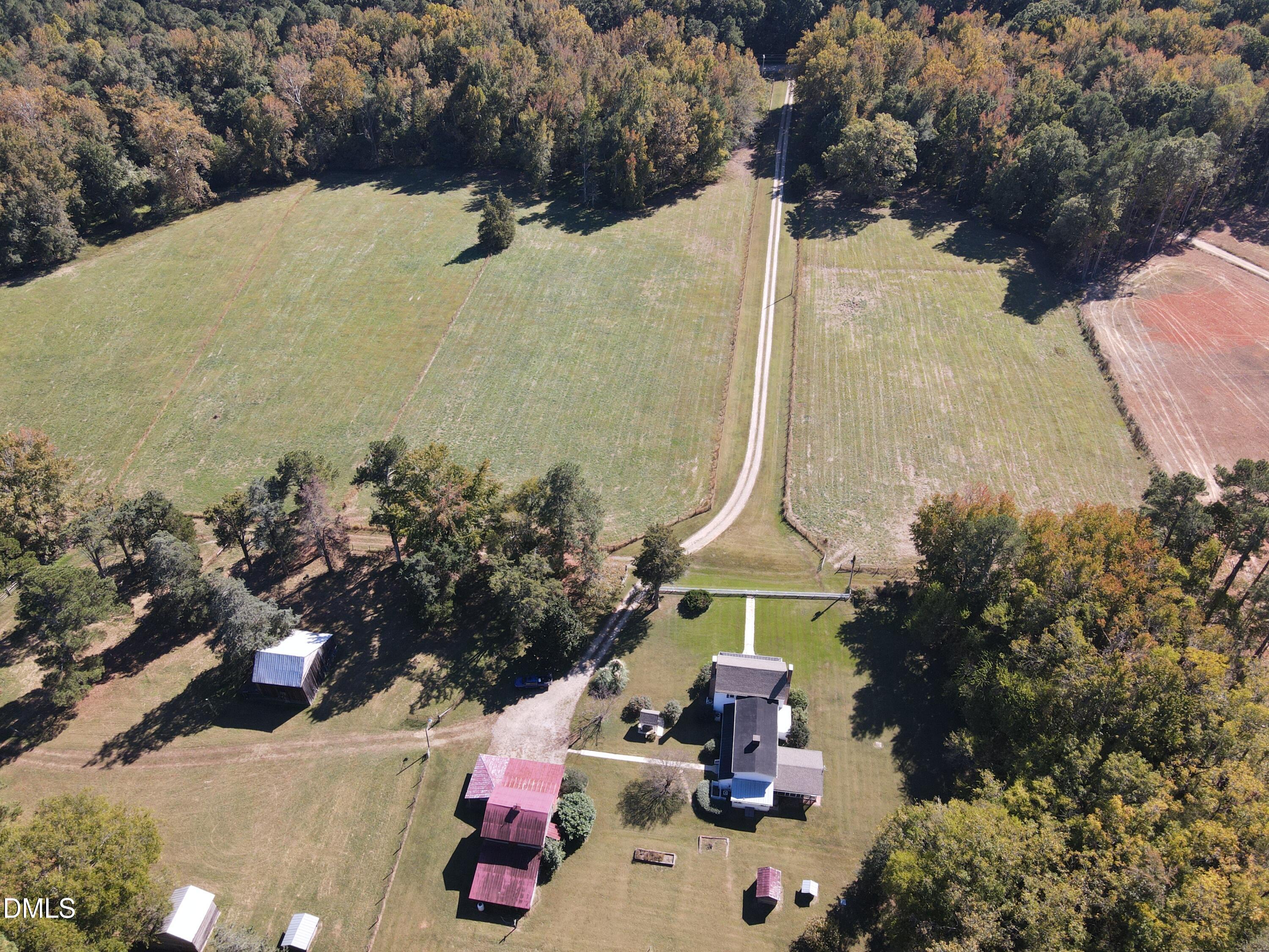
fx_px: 880
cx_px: 634
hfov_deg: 71.6
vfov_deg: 56.8
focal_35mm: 24
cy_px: 476
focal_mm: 4.5
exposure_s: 1/15
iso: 180
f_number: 2.8
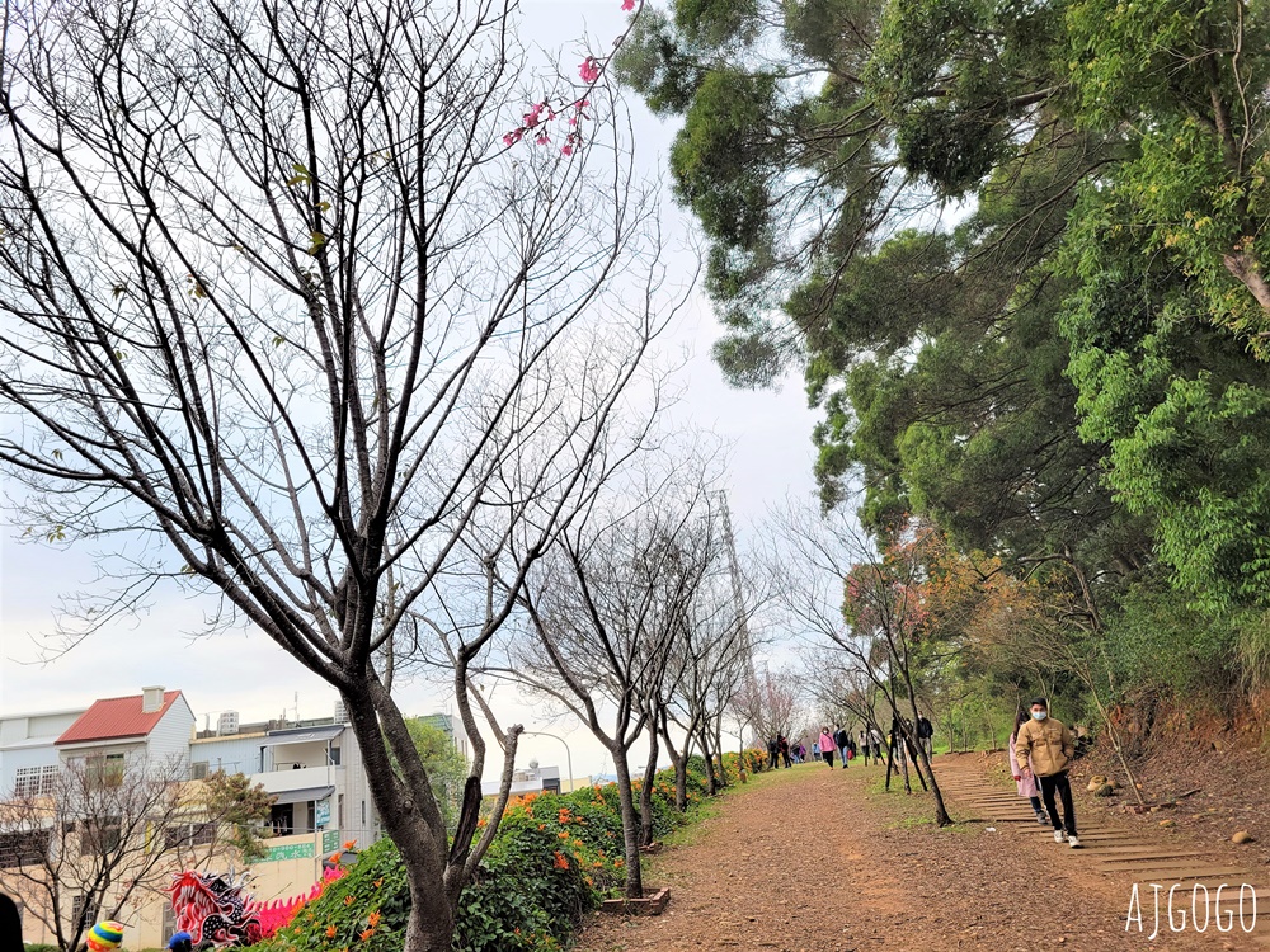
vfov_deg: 53.1
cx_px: 635
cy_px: 476
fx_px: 954
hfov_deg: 67.3
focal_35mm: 26
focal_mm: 5.4
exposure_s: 1/312
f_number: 1.8
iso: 40
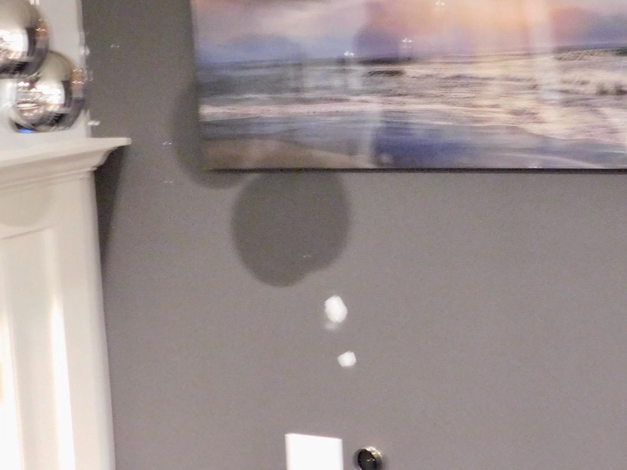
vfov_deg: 19.5
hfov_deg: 25.8
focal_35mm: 75
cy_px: 131
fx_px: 1358
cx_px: 420
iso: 800
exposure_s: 1/1.6
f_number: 3.6
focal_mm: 7.1
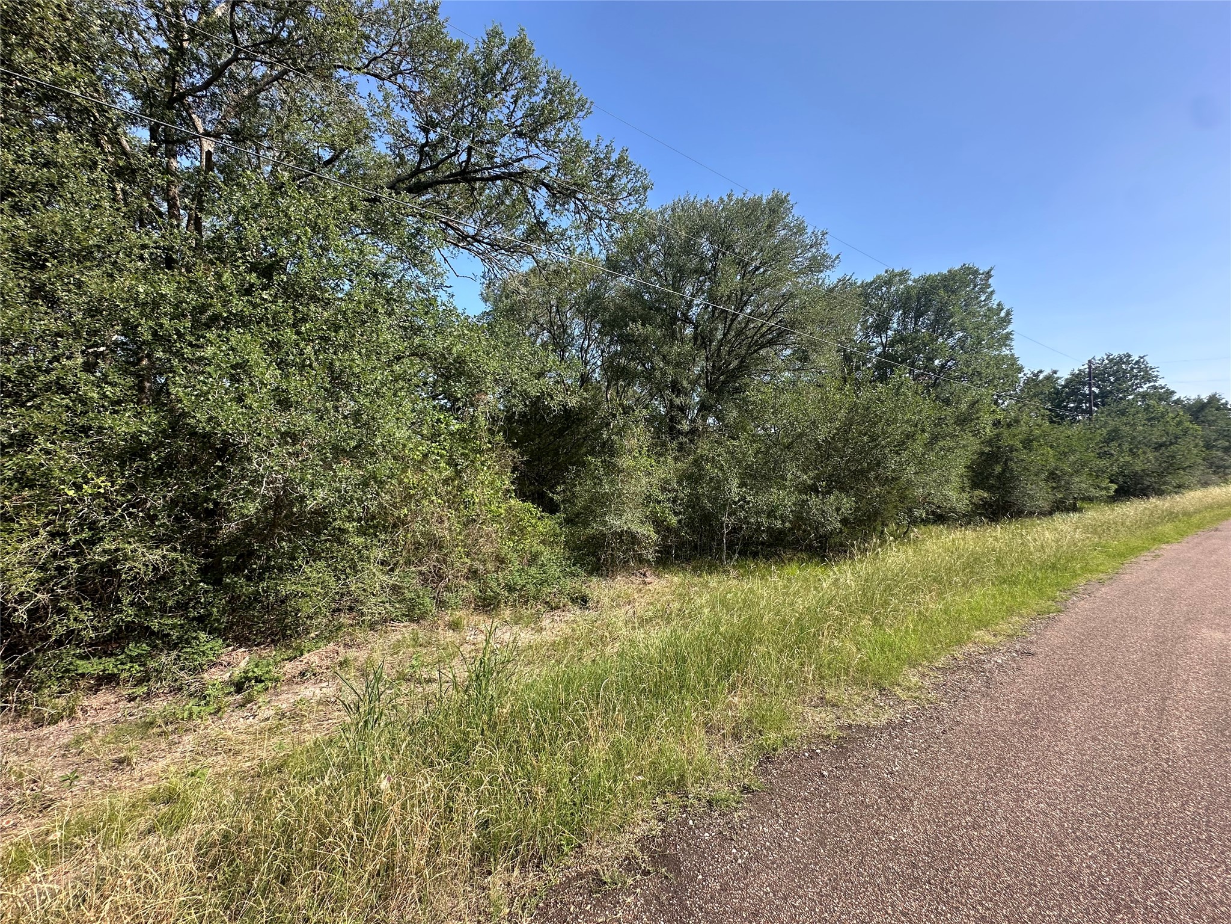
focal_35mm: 14
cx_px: 616
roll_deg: +0.0
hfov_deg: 102.1
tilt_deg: +2.8
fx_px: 498
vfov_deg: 85.7
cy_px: 462
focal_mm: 2.22
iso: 40
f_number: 2.2
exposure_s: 1/707
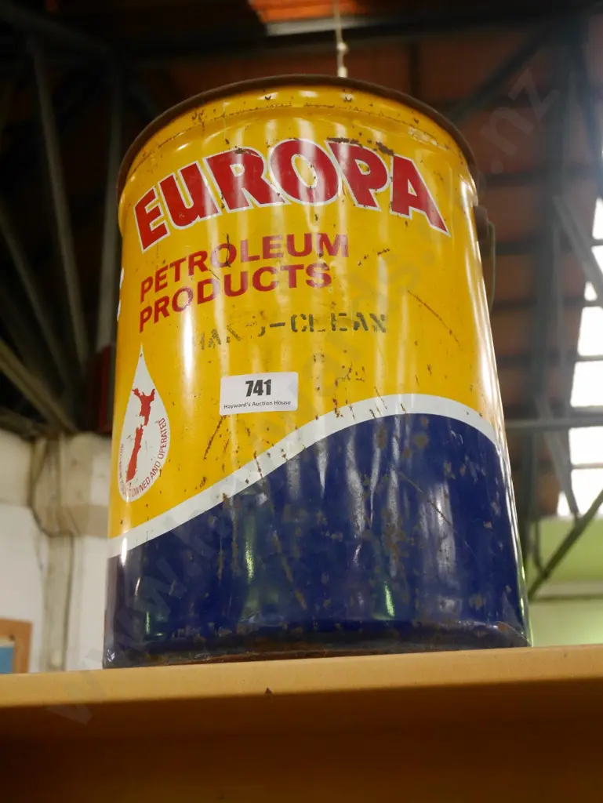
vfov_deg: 46.8
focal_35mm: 40
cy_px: 402
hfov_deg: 36.0
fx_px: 928
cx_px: 302
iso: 3200
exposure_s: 1/60
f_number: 4.6
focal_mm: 20
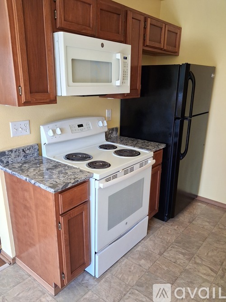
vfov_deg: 65.3
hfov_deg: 51.3
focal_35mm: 27
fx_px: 235
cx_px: 113
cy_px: 151
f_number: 1.8
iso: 320
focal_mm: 4
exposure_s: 1/120
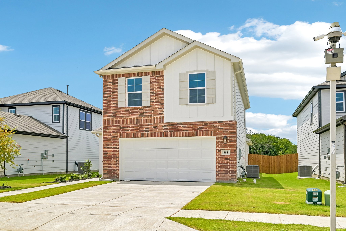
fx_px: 288
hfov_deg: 61.9
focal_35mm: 30
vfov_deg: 43.6
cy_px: 116
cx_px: 173
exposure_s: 1/2500
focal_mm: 30
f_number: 8
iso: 400
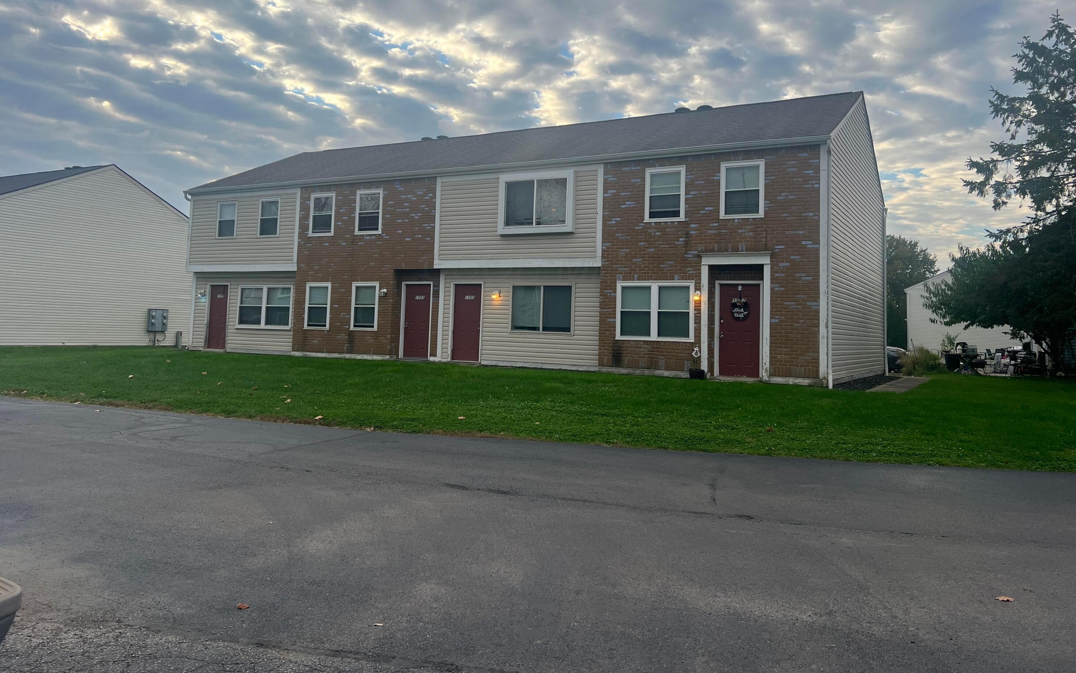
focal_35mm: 28
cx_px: 533
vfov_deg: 44.3
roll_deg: -1.9
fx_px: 821
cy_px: 266
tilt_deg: +4.4
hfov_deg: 66.5
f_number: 1.5
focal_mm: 5.7
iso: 50
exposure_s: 1/1266
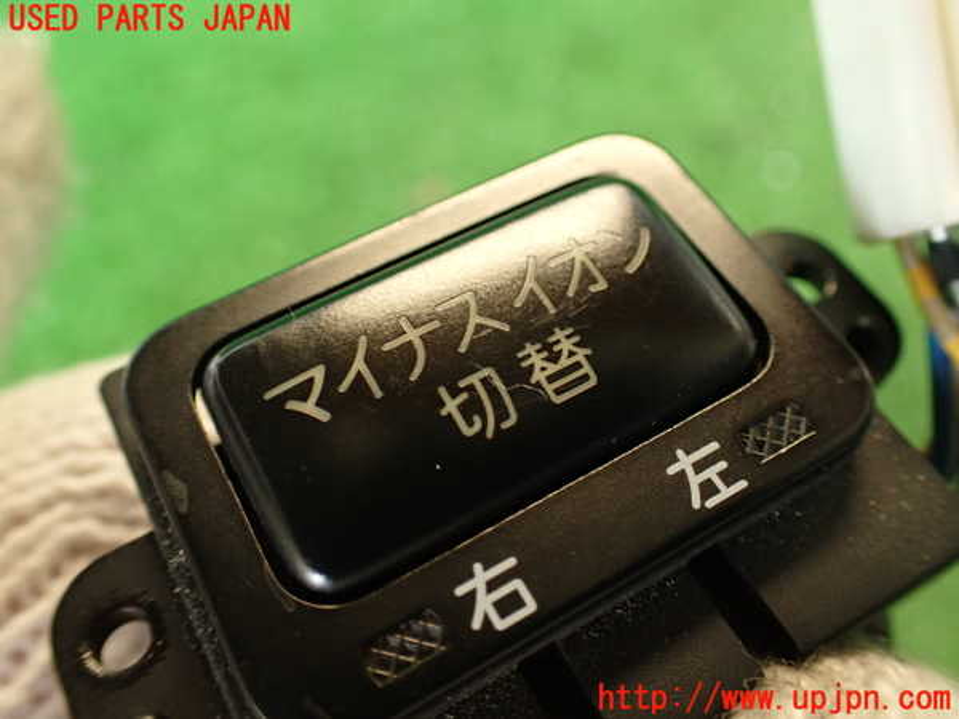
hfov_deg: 56.8
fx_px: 887
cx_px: 480
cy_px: 360
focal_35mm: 32
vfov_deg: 44.2
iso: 320
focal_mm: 5.79
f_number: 2.4
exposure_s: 1/30
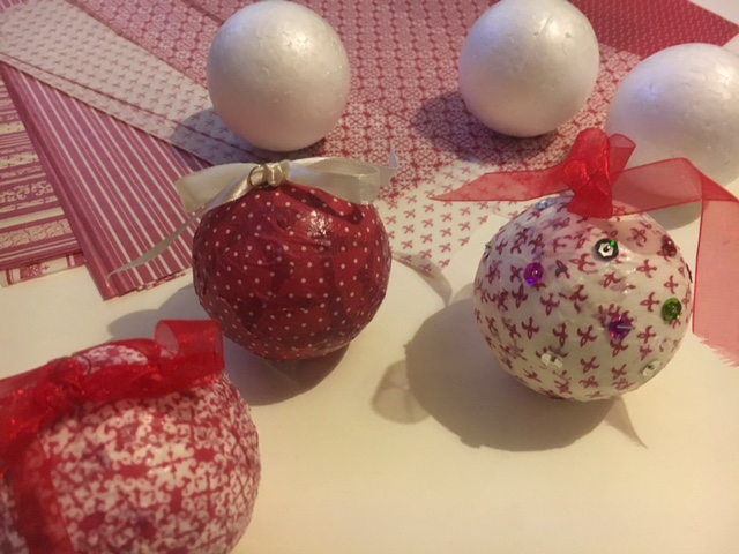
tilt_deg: -48.9
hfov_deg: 61.7
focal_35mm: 29
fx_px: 619
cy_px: 277
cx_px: 370
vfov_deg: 48.2
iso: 400
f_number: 2.2
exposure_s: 1/17
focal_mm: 4.15
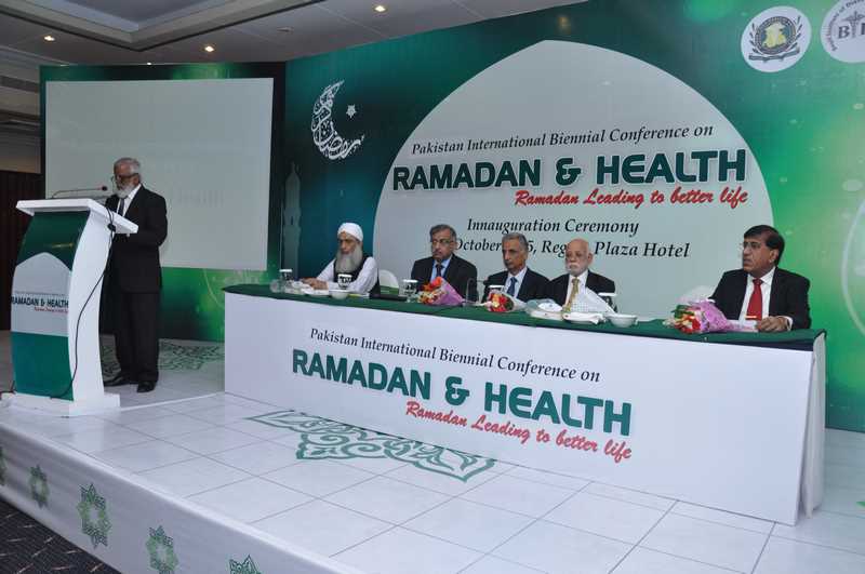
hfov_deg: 67.5
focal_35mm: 27
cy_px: 287
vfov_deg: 47.8
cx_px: 432
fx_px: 648
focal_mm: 18
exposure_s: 1/125
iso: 800
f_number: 7.1
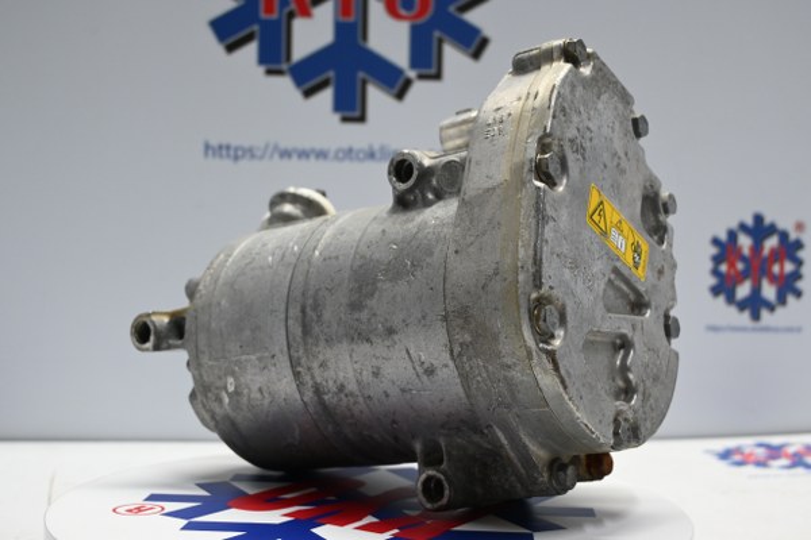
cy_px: 270
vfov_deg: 26.5
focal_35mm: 51
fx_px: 1149
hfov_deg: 38.9
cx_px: 406
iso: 720
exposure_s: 1/50
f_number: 5
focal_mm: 34
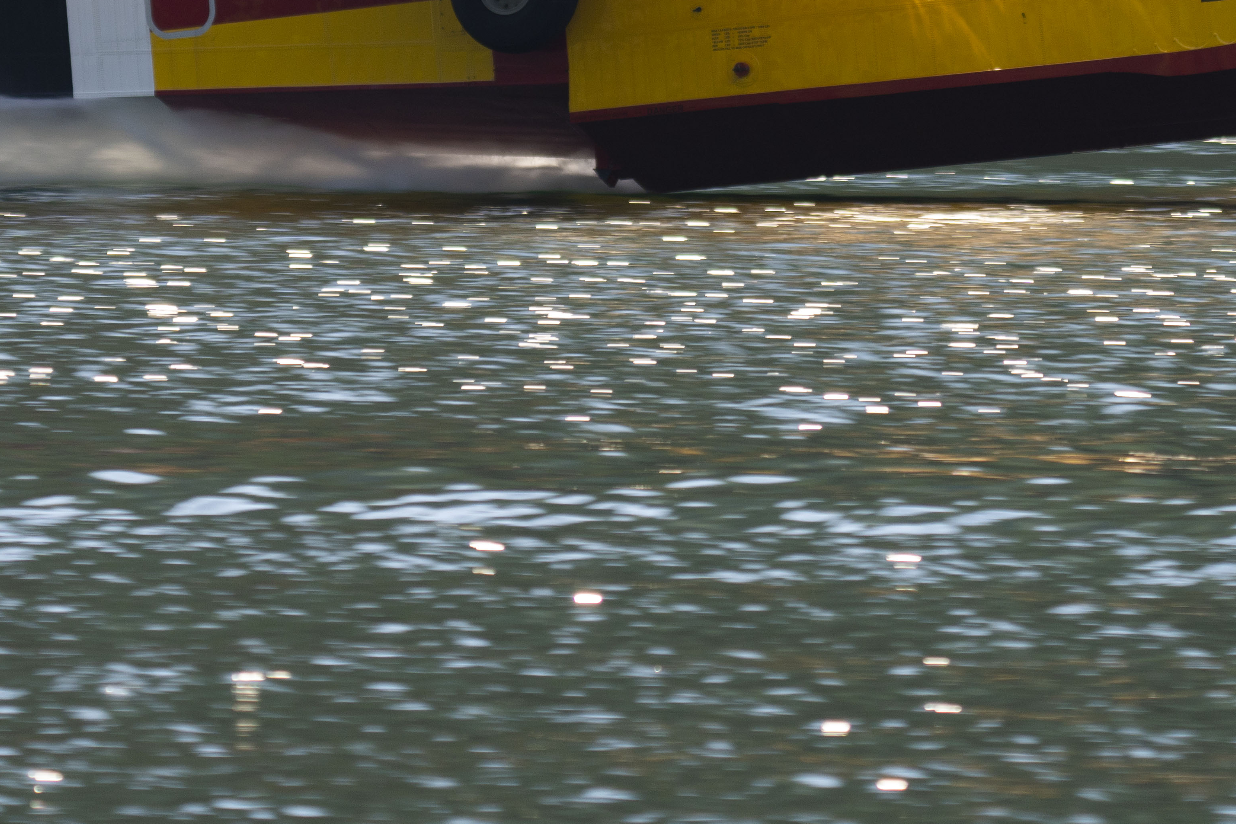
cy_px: -207
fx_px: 21111
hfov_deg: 3.4
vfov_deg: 2.2
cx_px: 651
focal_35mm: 615
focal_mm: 200
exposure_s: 1/250
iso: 160
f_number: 5.6
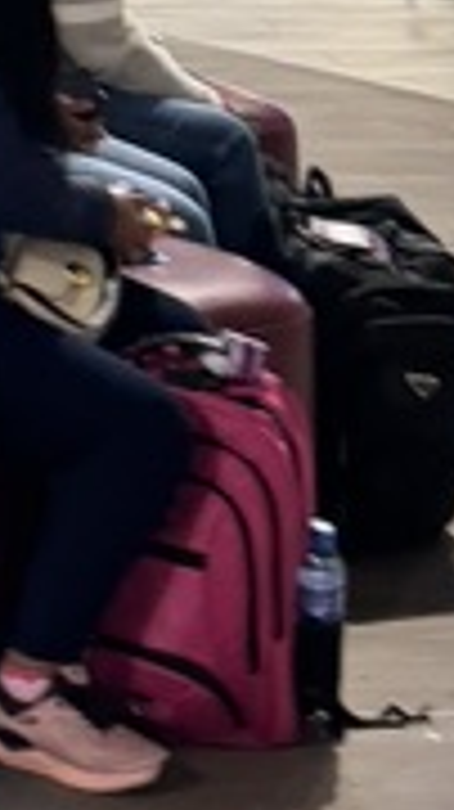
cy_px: -1022
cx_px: -643
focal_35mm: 149
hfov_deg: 7.6
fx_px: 3195
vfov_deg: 12.1
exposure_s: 1/77
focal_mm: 6.76
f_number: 1.78
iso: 200
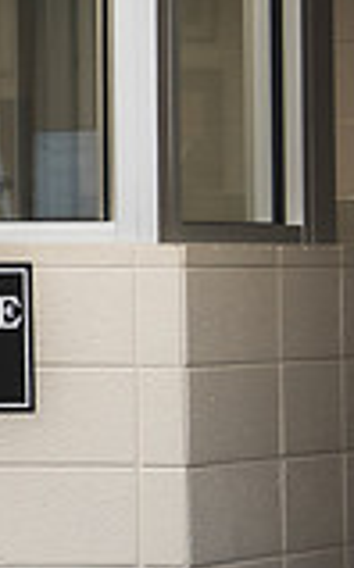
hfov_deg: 7.1
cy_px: 141
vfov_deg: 12.6
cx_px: -665
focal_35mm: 166
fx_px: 2569
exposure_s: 1/160
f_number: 2.8
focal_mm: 44
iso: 500
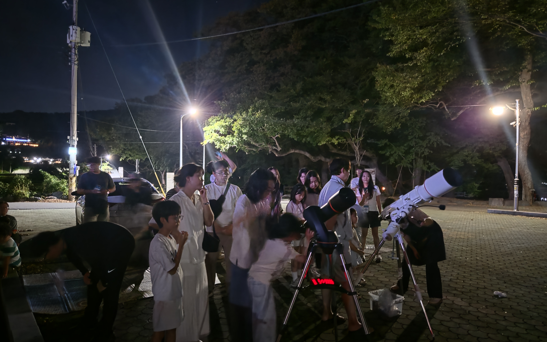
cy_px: 181
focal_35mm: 25
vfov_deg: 49.3
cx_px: 268
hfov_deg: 72.5
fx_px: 373
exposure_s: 1/4
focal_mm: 5.4
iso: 2500
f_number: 1.8
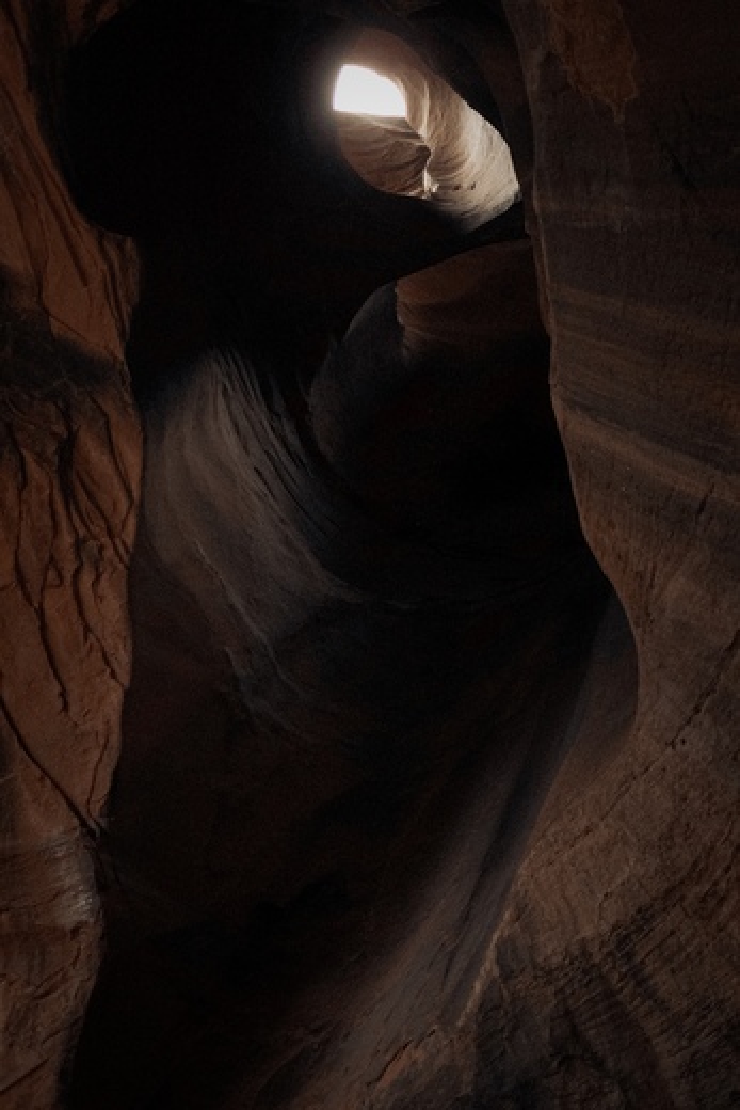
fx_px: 1633
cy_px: 555
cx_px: 370
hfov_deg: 25.5
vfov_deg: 37.5
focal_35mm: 53
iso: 200
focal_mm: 35
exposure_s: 1/125
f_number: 2
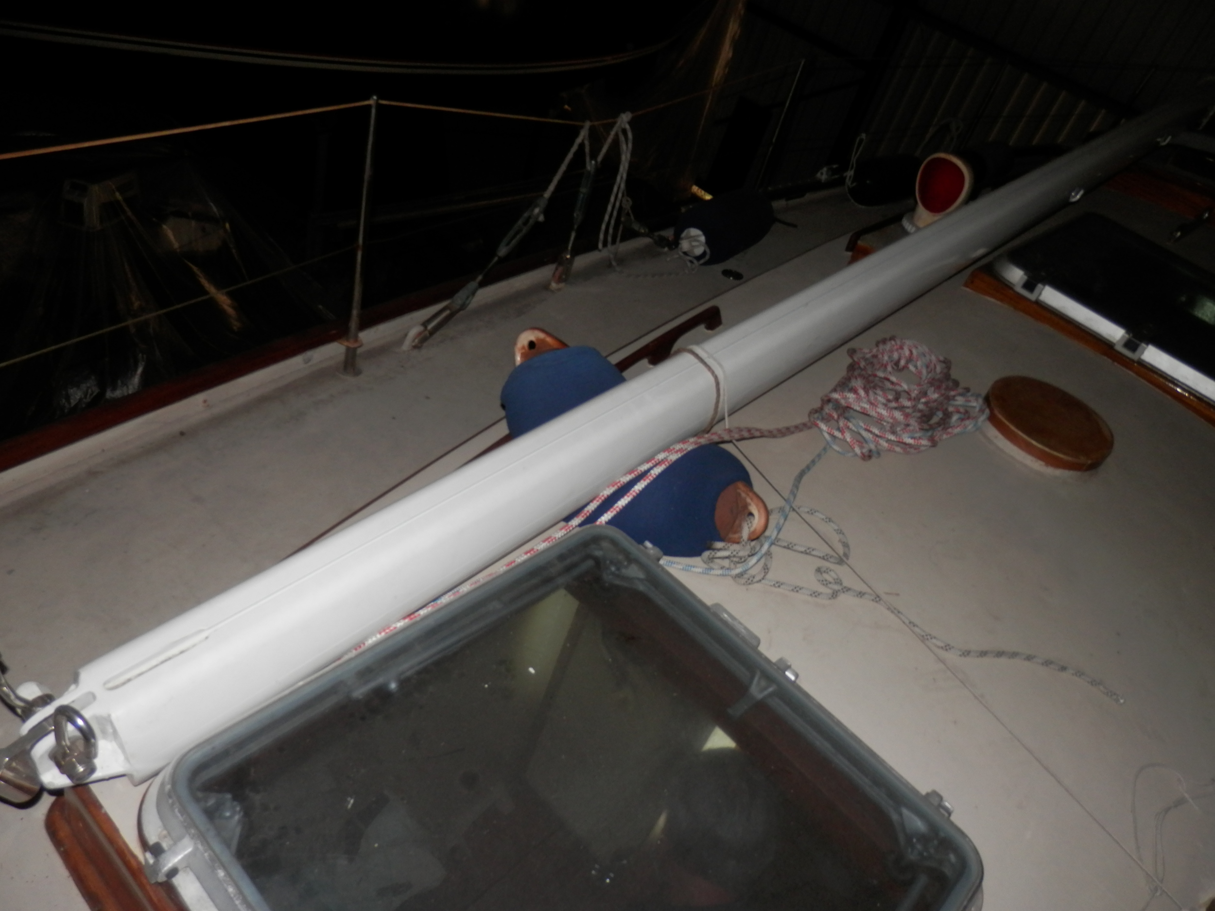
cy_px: 456
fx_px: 877
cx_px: 608
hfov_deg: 69.4
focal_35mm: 25
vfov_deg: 54.9
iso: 100
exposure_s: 1/30
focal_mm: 4.5
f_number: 3
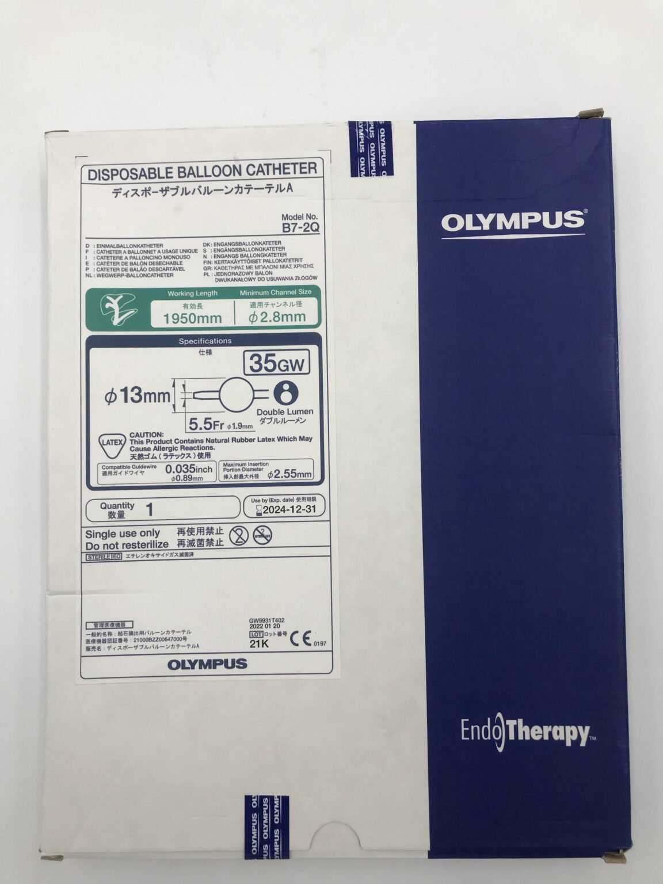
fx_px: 715
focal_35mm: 28
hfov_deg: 49.7
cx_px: 332
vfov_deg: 63.4
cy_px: 442
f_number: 1.8
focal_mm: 3.99
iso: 20
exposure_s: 1/182
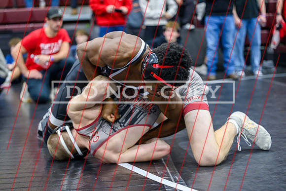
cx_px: 143
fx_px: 556
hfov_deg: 28.8
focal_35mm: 70
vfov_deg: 19.5
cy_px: 96
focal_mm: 70
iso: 5000
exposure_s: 1/800
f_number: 2.8
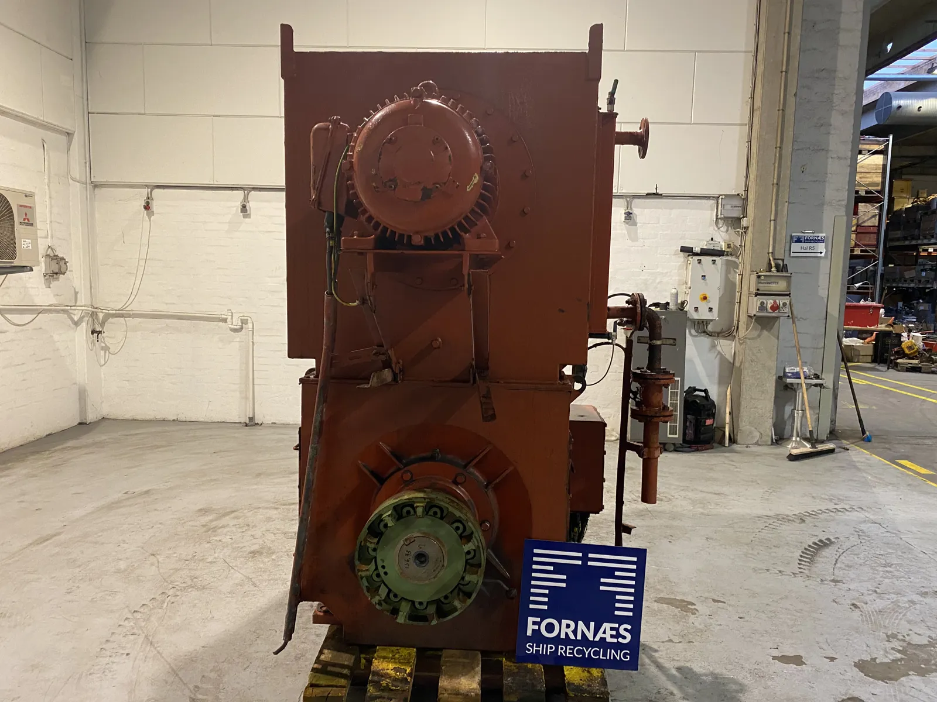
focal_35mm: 26
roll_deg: -1.1
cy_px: 351
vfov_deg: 53.1
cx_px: 468
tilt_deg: -6.8
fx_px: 704
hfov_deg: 67.3
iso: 320
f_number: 1.8
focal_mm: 4.25
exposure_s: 1/50
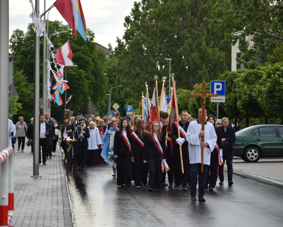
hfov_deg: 10.9
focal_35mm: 178
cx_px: 153
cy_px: 114
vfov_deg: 8.7
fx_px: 1487
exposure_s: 1/500
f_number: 5.6
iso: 400
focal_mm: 105
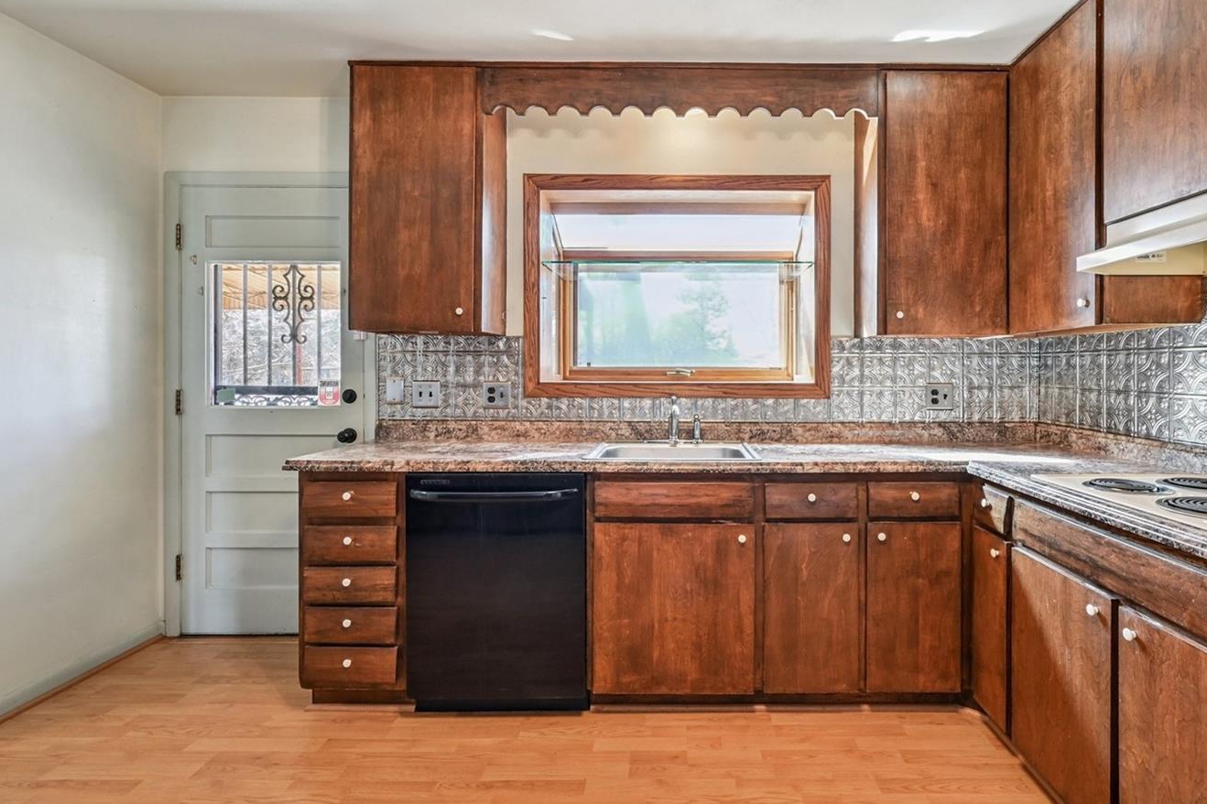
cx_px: 690
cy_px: 375
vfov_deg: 70.3
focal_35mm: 17
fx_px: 570
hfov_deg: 92.7
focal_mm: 14
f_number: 11
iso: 400
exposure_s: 1/4
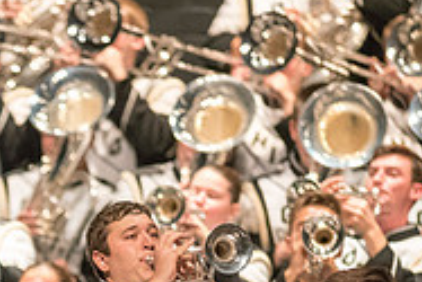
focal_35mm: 931
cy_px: 423
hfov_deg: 2.2
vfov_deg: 1.5
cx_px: -126
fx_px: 10922
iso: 4000
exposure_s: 1/500
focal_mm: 300
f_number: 2.8
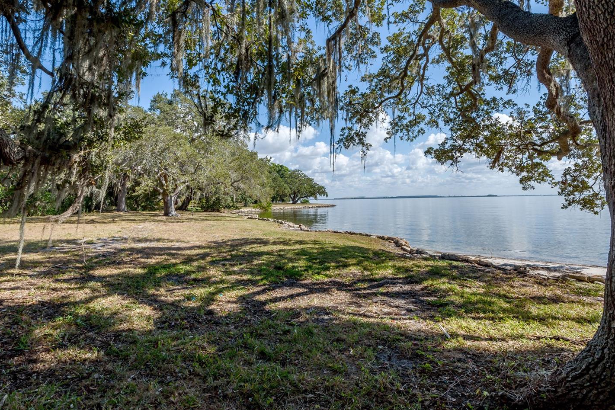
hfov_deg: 89.9
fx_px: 307
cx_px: 287
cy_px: 182
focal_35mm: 18
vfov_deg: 67.2
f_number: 10
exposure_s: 1/400
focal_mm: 16
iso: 320
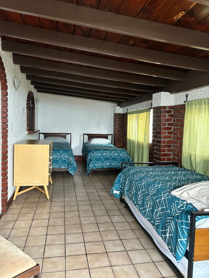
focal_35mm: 26
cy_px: 139
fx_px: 209
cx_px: 104
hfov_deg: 53.1
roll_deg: -1.8
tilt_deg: -3.6
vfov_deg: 67.3
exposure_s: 1/60
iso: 160
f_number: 1.6
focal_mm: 5.96
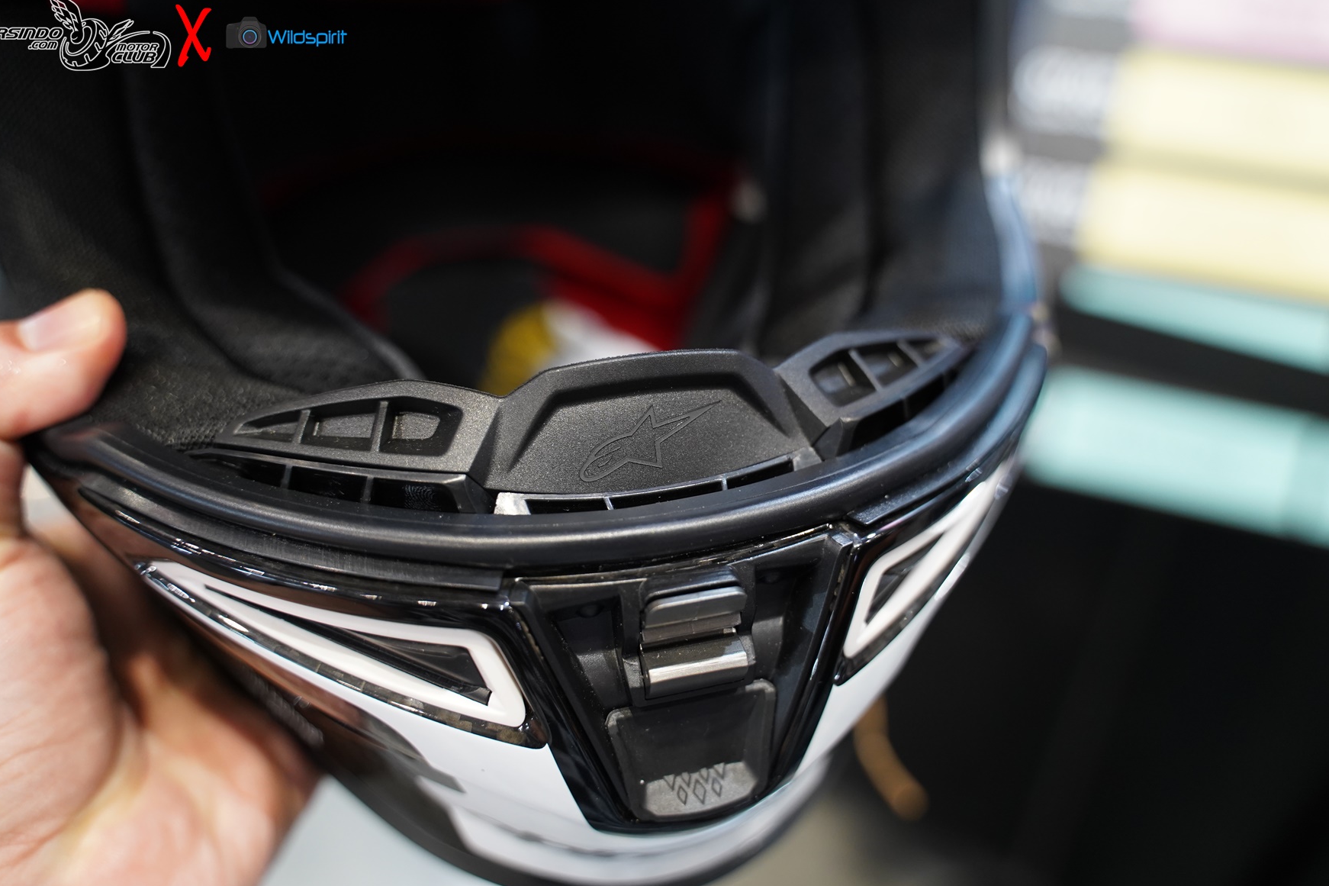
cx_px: 652
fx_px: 1144
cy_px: 443
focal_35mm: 31
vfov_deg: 42.3
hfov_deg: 60.3
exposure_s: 1/60
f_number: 2.8
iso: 1600
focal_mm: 30
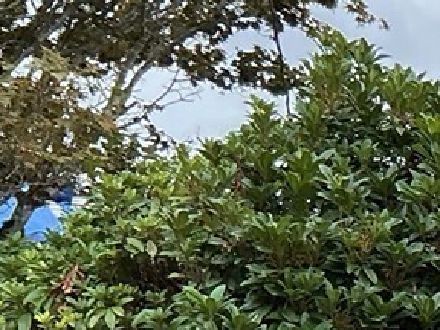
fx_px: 2046
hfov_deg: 10.7
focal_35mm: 161
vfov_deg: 8.9
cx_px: 1011
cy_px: 550
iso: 20
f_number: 1.8
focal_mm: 3
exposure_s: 1/222
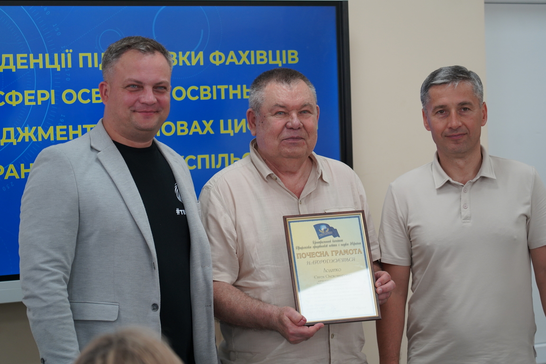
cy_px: 182
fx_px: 1592
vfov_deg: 13.0
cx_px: 273
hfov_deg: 19.5
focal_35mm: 105
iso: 800
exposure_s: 1/160
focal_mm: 105
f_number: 4
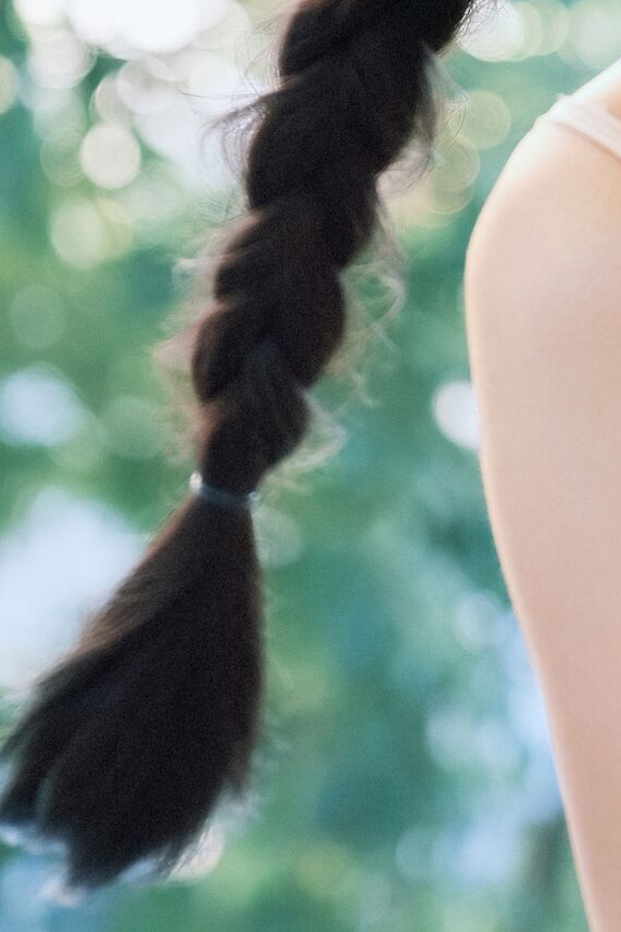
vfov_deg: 11.8
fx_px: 4506
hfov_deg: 7.9
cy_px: 193
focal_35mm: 174
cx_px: 600
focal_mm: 55
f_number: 2.8
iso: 640
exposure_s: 1/250
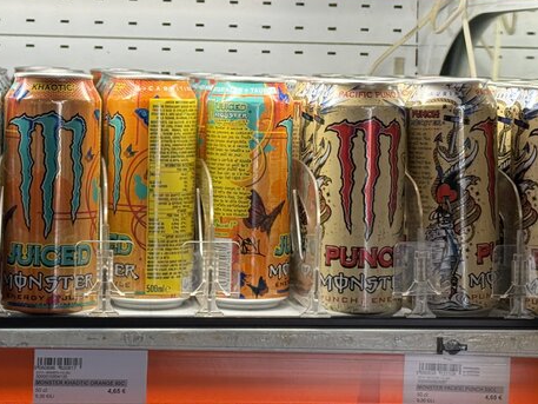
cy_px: 147
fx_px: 1632
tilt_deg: -3.3
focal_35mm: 105
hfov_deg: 18.7
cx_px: 257
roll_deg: +0.9
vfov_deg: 14.1
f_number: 1.78
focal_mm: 6.76
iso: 50
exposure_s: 1/124
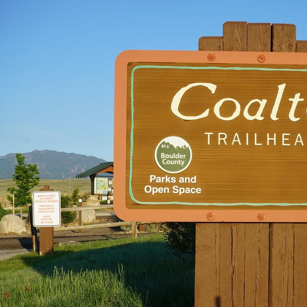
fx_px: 743
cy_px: 169
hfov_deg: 23.0
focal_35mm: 74
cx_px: 256
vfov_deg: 23.4
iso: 100
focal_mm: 49
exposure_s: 1/125
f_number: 10
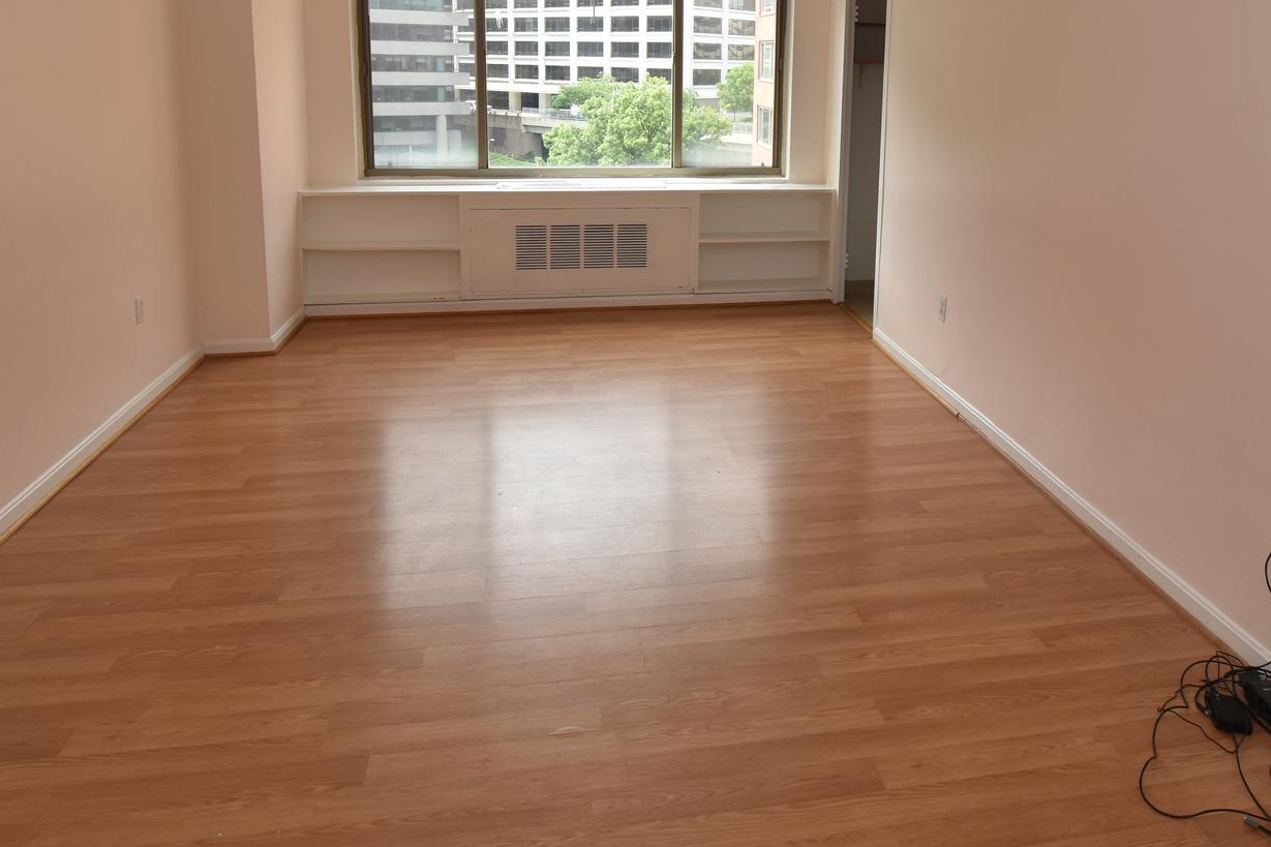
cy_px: 195
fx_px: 882
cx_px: 729
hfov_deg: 71.1
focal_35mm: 25
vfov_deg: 48.9
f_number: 8
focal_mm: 10
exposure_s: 1/60
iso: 220
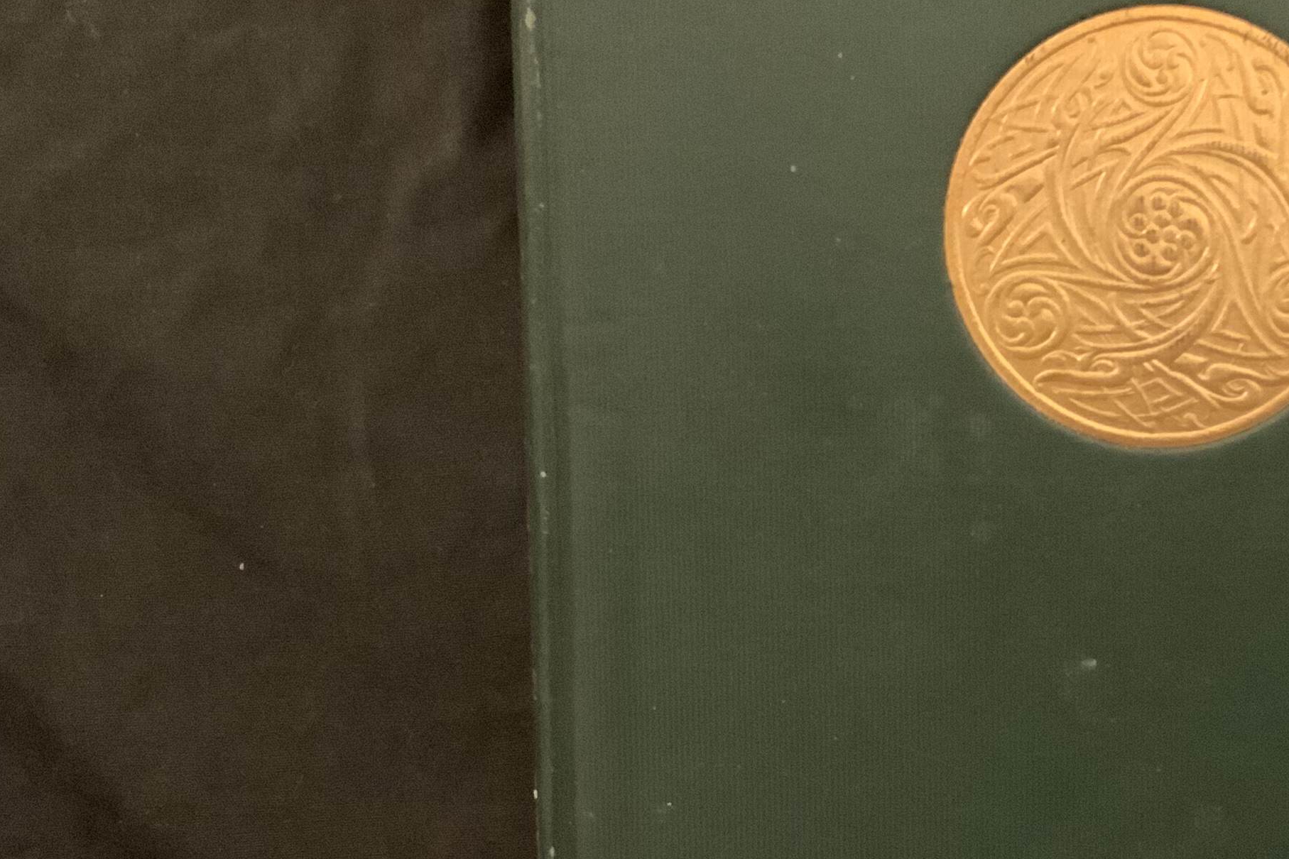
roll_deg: -1.9
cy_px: 603
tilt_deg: -42.6
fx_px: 2399
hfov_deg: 29.5
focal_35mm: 67
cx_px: 984
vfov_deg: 20.2
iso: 500
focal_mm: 3
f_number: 1.8
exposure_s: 1/15
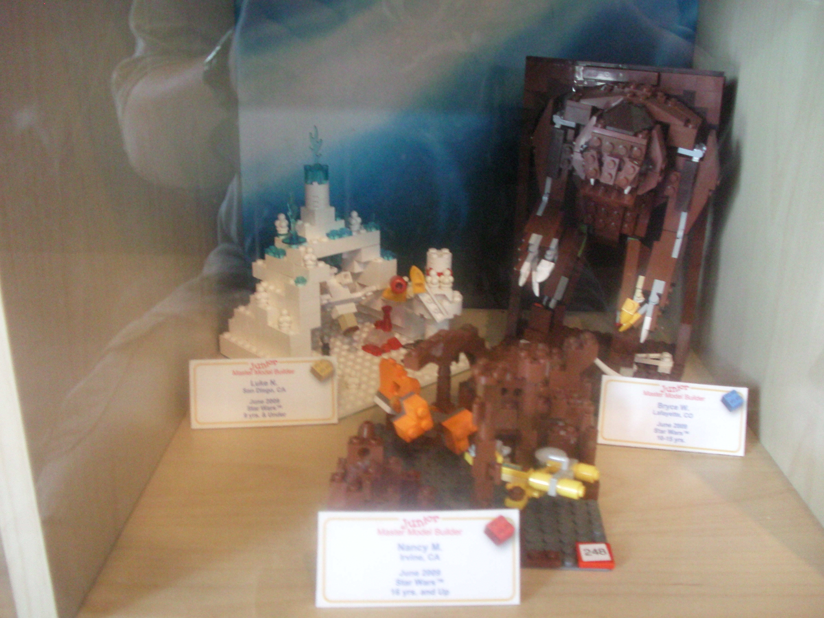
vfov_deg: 37.7
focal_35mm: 38
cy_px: 309
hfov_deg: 49.0
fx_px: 905
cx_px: 412
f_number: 3.1
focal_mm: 6.3
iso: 410
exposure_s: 1/60
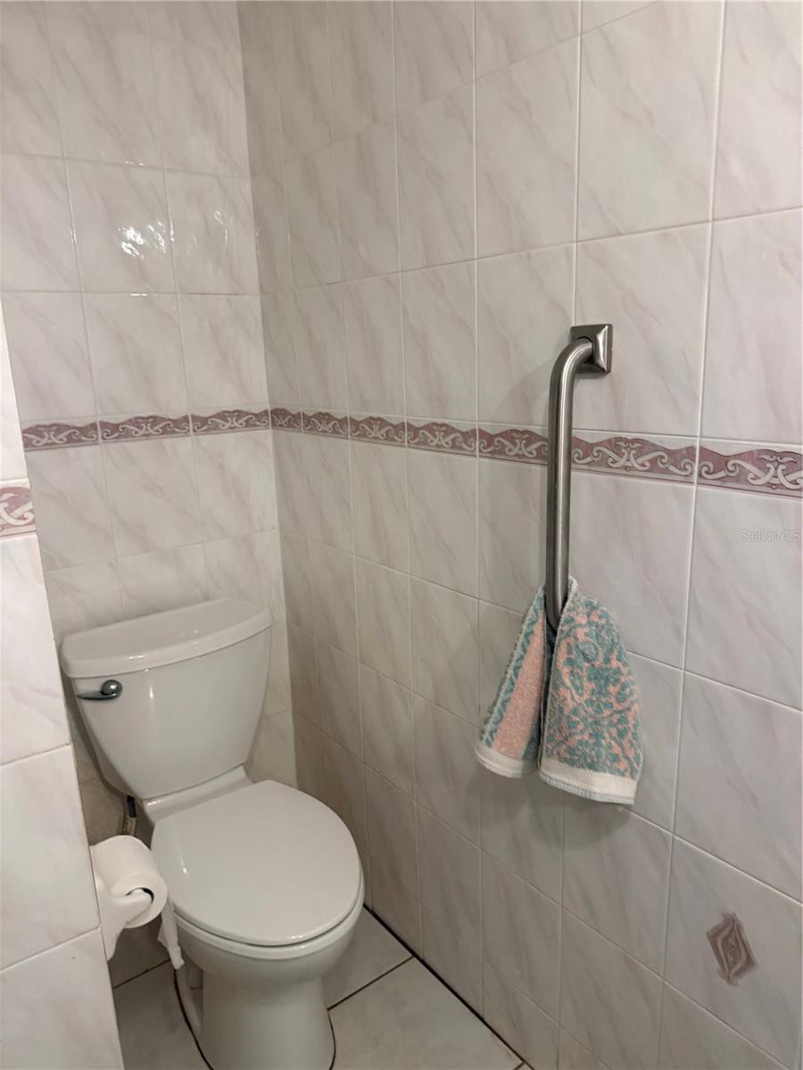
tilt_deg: -13.5
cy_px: 535
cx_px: 402
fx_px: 742
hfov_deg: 56.8
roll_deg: +3.0
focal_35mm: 24
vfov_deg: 71.6
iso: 320
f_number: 1.78
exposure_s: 1/60
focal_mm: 6.76
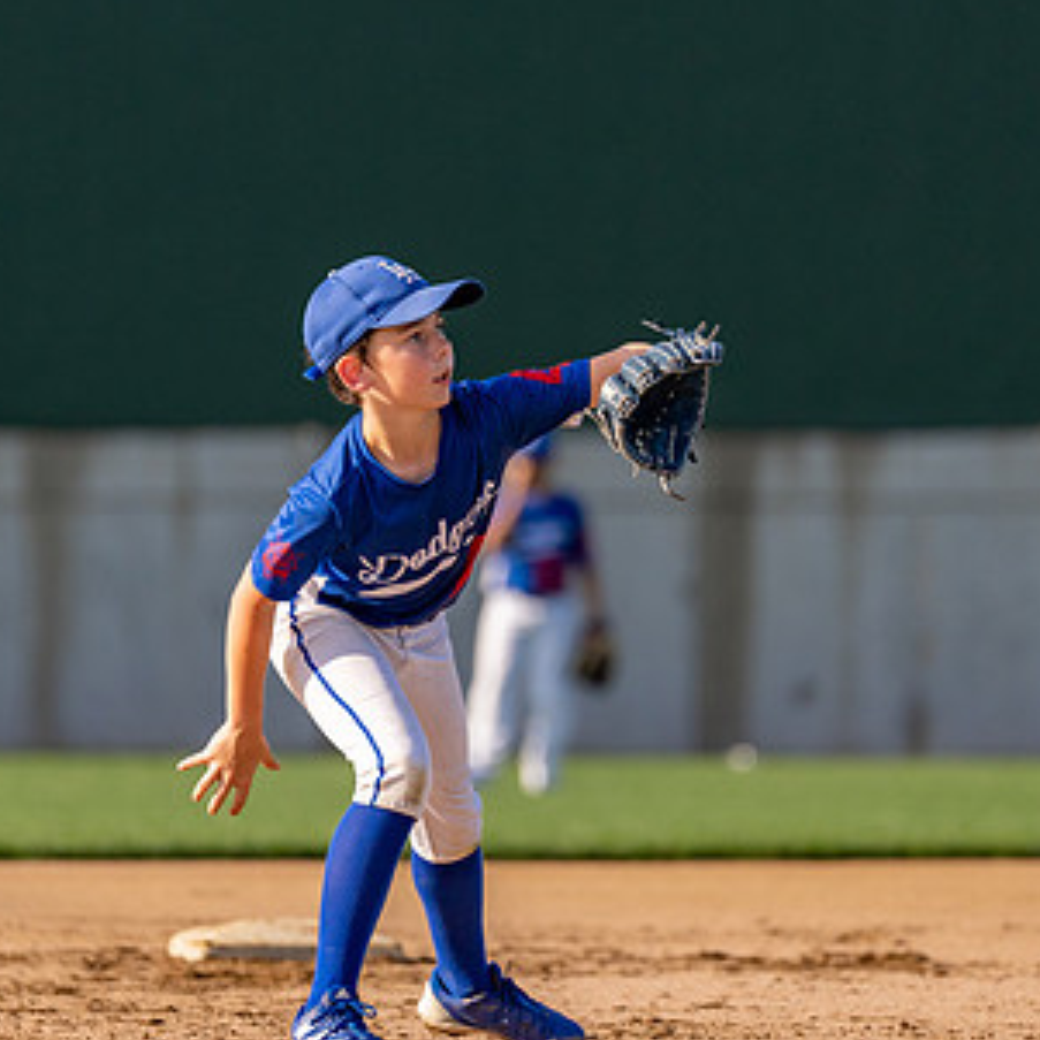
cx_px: 438
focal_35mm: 462
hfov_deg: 3.8
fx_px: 15704
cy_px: 397
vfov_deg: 3.8
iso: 250
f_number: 2.8
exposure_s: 1/5000
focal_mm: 200
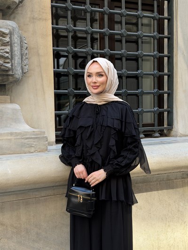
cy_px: 125
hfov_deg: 30.3
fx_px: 347
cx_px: 94
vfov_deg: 39.6
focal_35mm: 48
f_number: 1.78
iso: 64
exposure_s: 1/286
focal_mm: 6.76
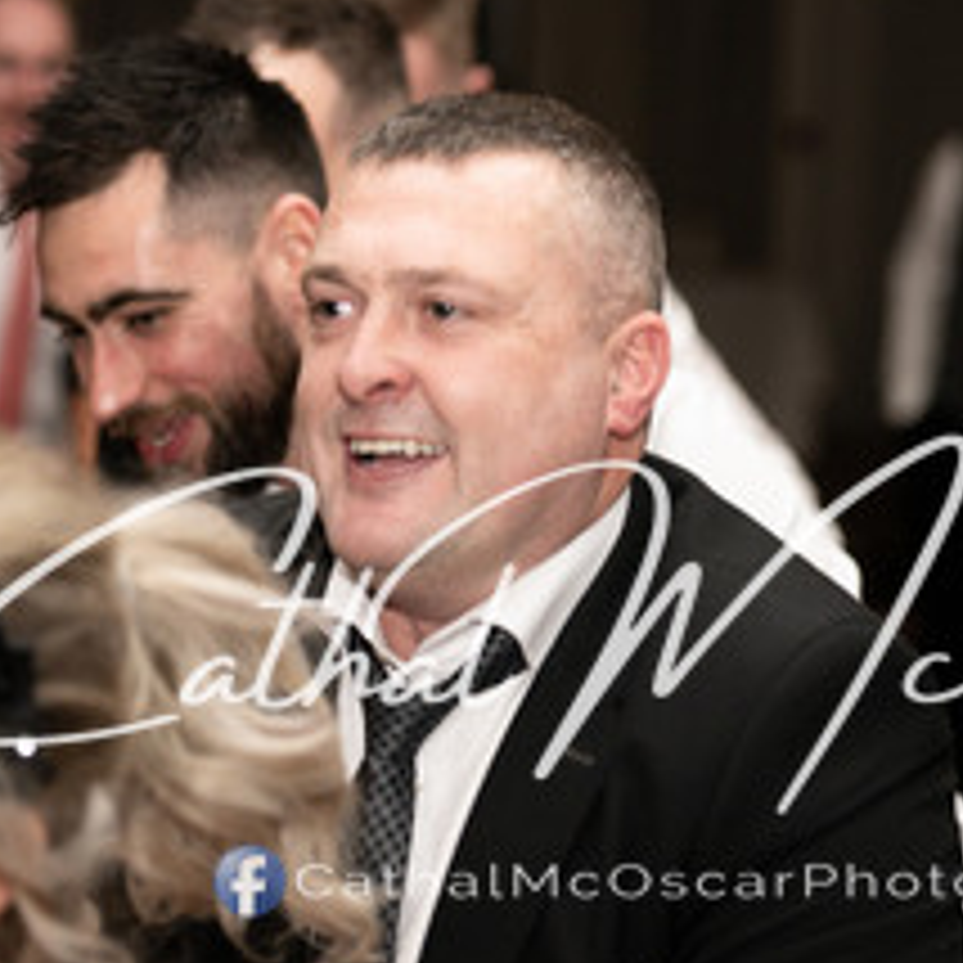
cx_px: 675
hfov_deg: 14.6
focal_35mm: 119
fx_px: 3745
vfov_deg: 14.6
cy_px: 434
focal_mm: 75
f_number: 2.8
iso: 400
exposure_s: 1/320
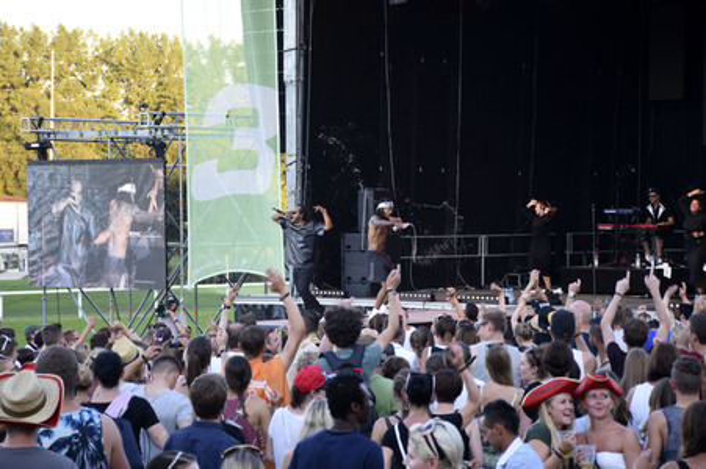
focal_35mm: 105
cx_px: 353
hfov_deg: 19.5
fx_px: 2058
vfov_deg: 13.0
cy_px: 234
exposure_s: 1/100
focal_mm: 70
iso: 400
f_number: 5.6
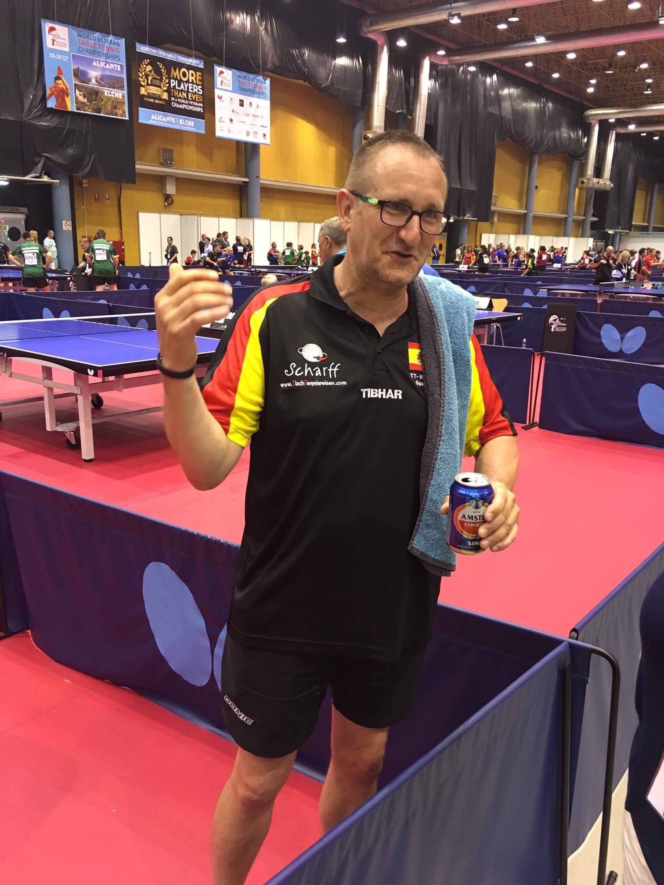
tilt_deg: -15.0
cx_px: 332
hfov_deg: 48.2
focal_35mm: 29
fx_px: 742
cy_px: 442
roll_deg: -1.1
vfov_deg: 61.7
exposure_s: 1/33
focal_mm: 4.15
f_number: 2.2
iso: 160
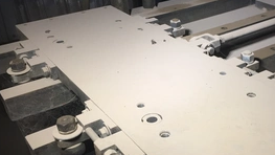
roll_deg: +0.0
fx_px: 350
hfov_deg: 42.0
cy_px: 101
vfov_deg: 24.8
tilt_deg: -30.9
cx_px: 193
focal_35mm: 48
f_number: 2.2
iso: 80
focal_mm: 4.15
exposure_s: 1/30
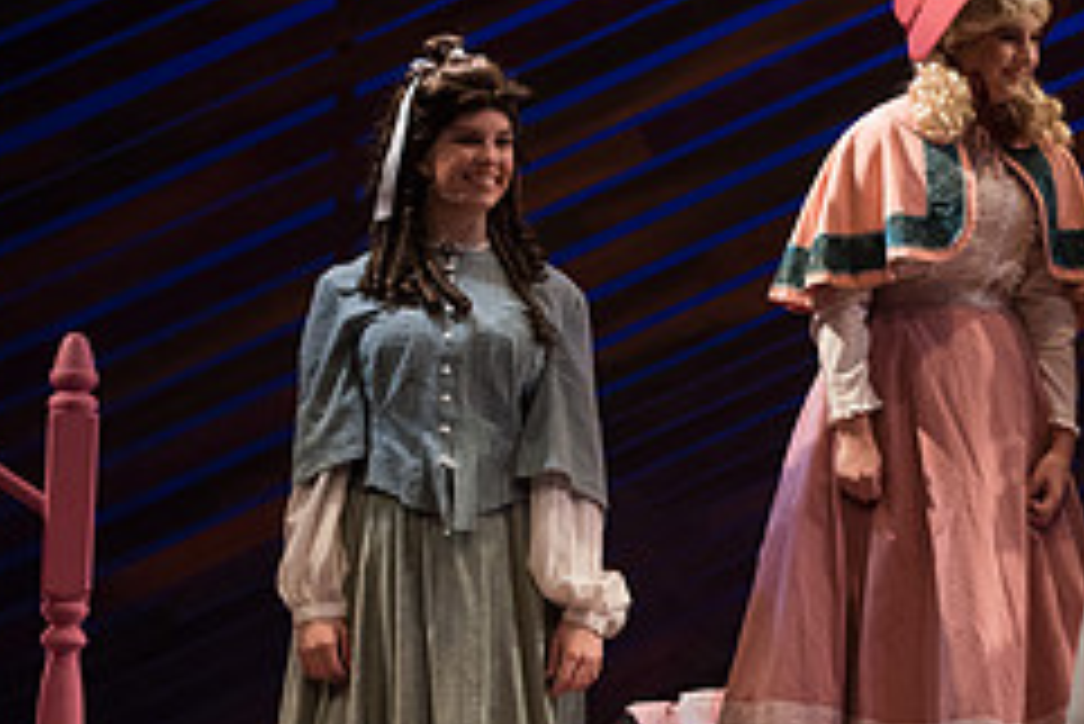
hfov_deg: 9.4
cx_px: 1165
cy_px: 510
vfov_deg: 6.3
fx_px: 6538
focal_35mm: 217
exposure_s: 1/400
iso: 3200
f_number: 4
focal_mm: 90
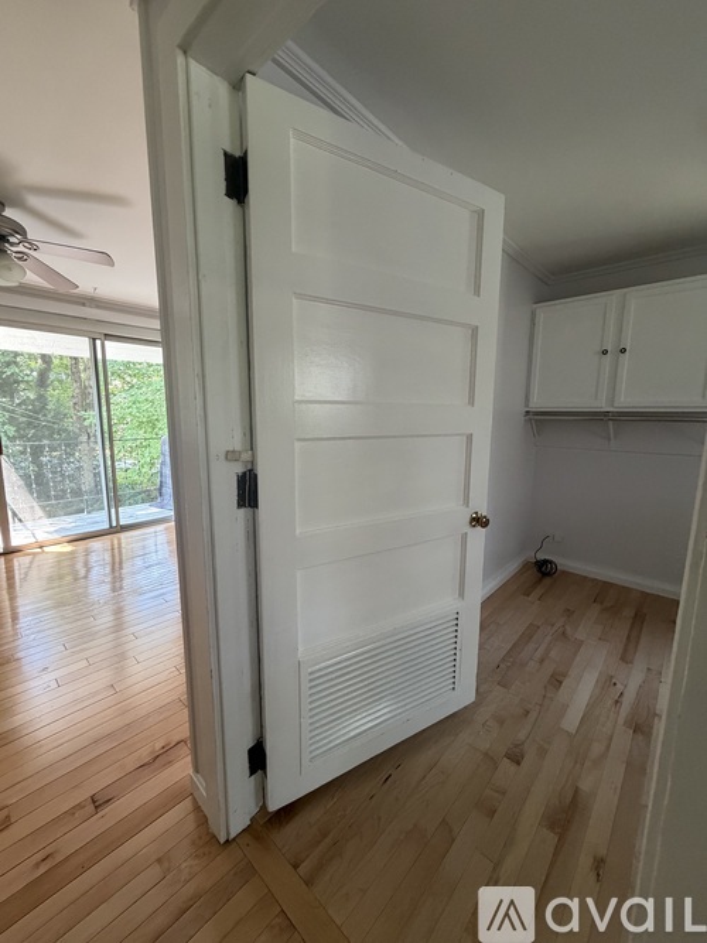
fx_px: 381
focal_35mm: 14
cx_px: 354
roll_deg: -1.2
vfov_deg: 102.1
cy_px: 472
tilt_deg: -9.3
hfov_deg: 85.7
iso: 400
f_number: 2.2
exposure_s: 1/60
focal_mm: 2.22
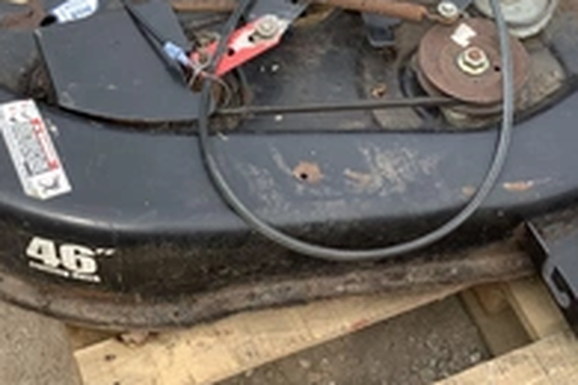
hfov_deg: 30.5
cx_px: 276
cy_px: 77
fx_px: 1060
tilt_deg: -51.2
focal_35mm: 66
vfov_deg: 20.4
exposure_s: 1/519
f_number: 2.4
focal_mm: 3.3
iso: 25
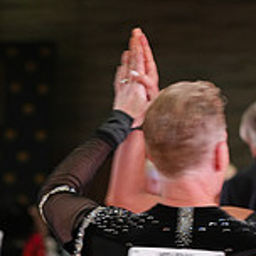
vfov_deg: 3.9
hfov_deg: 3.9
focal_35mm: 449
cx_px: 124
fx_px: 3757
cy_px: 453
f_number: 5
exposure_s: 1/60
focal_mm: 138
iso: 800
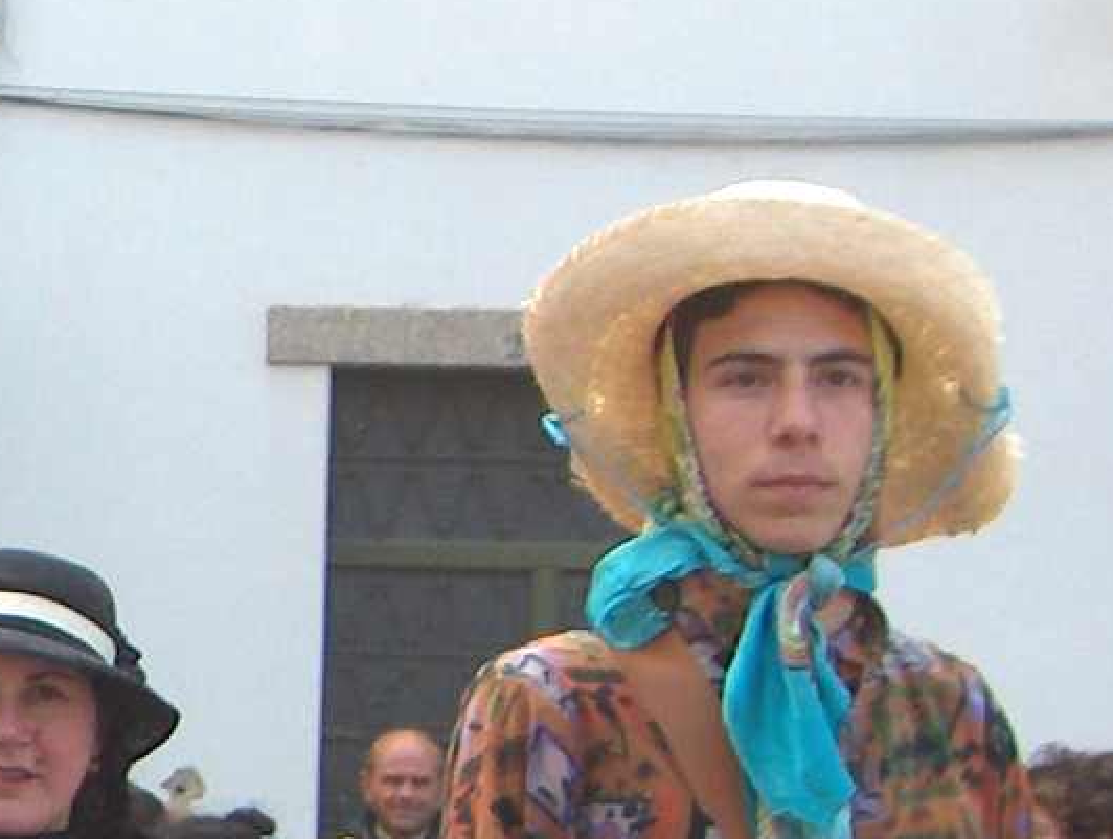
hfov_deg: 9.9
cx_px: -768
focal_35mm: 190
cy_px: 588
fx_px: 6120
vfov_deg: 7.8
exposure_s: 1/252
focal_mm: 8
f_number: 2.8
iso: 100
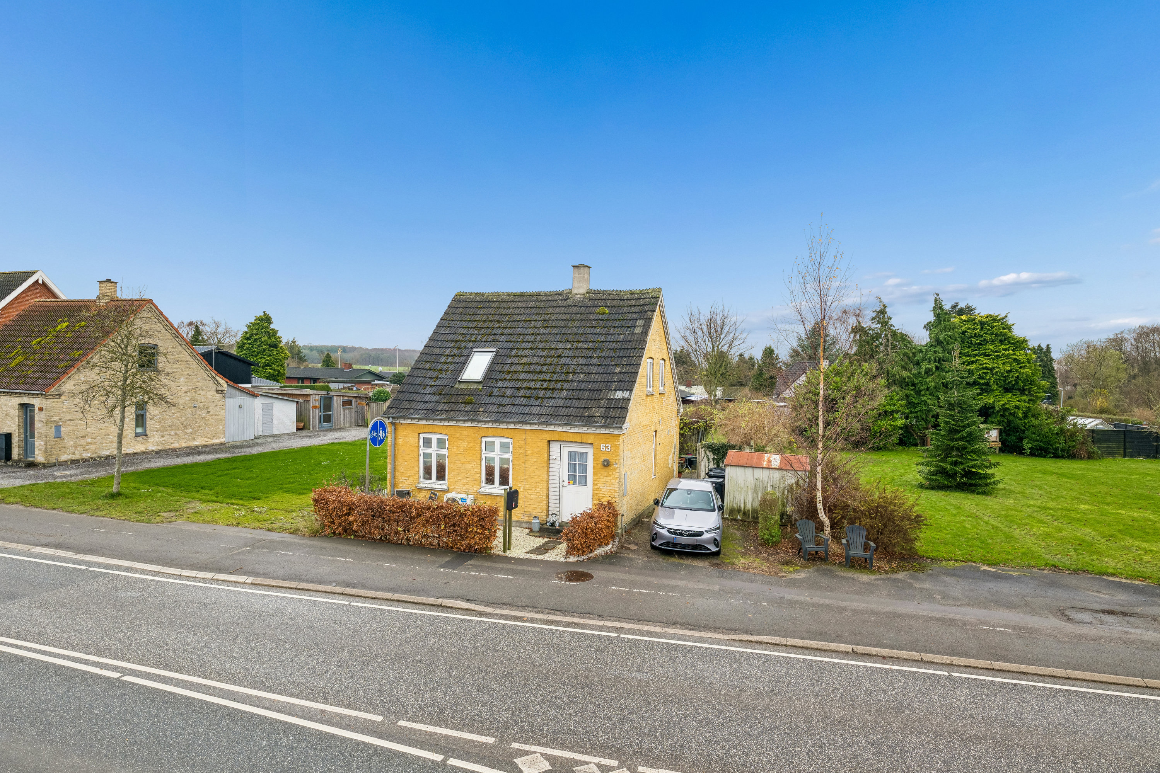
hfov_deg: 84.0
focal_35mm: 20
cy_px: 386
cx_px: 580
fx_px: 644
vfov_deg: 61.9
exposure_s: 1/30
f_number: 6.3
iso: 400
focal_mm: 20
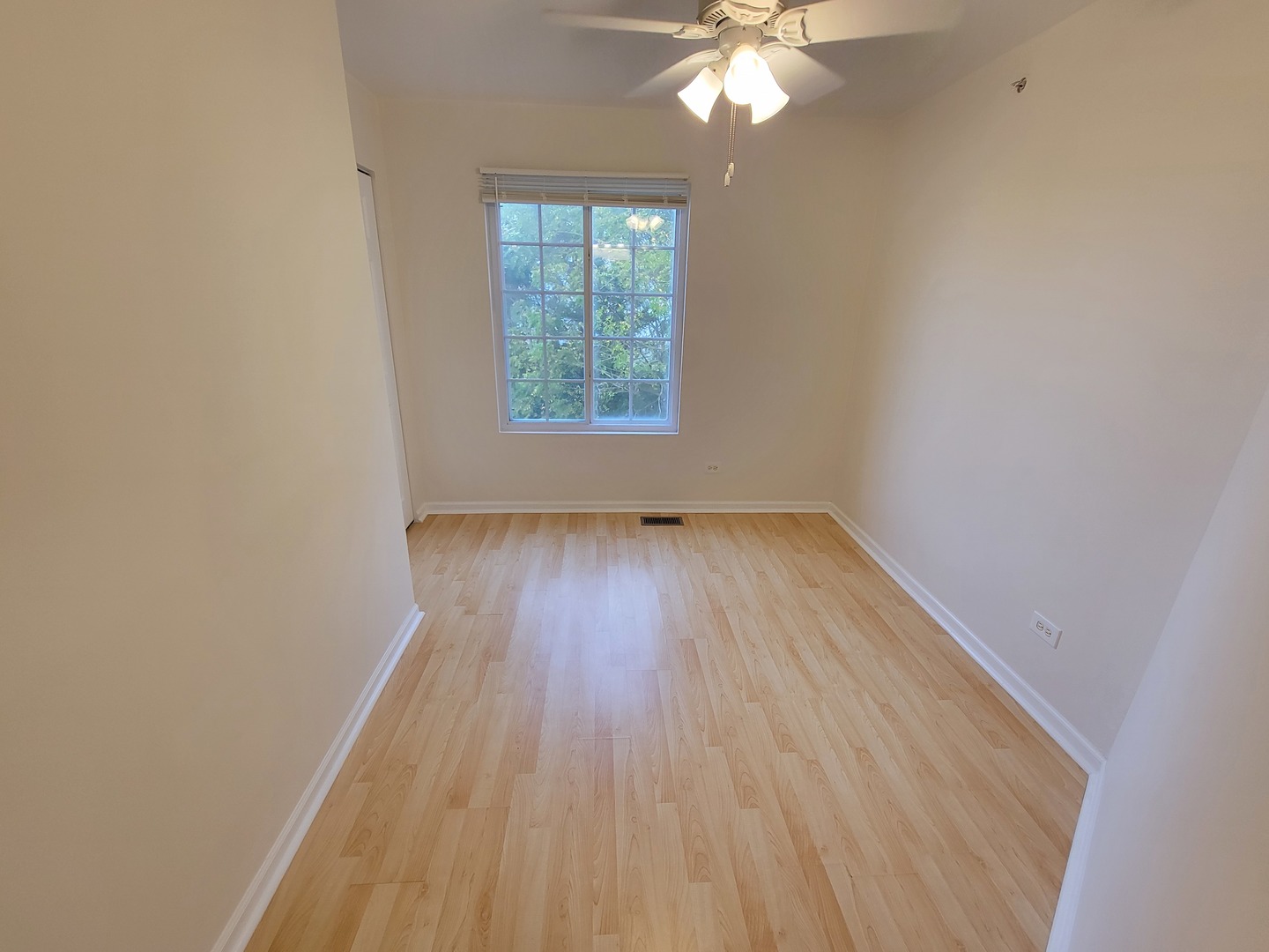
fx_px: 477
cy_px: 476
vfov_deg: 89.9
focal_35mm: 13
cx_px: 634
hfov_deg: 106.2
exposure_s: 1/60
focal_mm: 2.2
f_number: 2.2
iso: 125
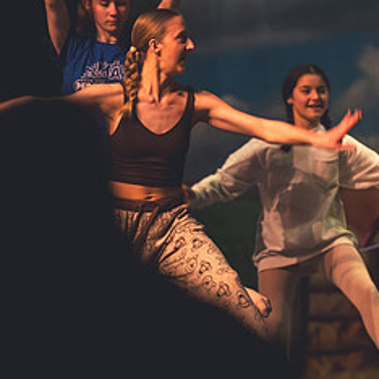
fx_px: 3518
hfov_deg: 6.2
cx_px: 217
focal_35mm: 284
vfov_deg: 6.2
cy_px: 95
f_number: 2.8
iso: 3200
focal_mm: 135
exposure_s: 1/250
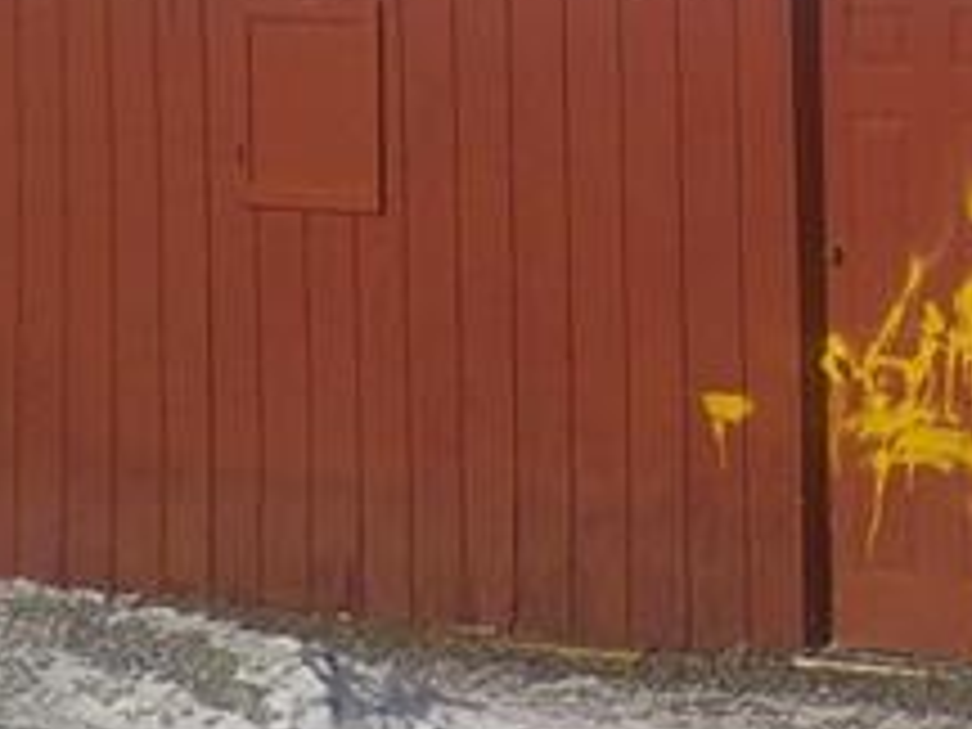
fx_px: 3117
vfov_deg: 13.1
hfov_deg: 17.5
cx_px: 806
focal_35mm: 111
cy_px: -18
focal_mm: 4.1
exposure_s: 1/800
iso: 125
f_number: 6.6
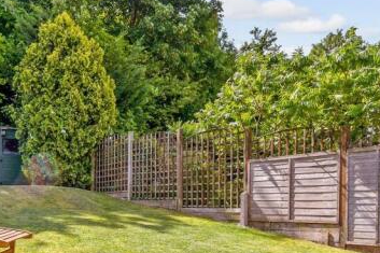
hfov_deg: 48.6
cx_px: 122
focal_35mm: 39
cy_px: 219
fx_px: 411
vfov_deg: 32.7
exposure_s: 1/250
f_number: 8
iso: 200
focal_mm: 14
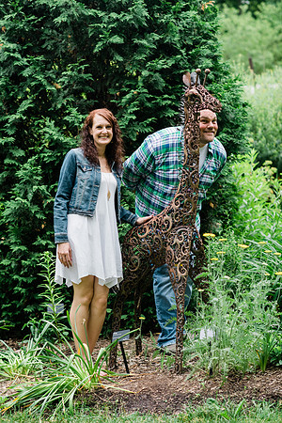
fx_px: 999
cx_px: 141
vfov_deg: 23.9
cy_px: 212
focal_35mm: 85
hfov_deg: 16.1
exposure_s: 1/160
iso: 640
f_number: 2.8
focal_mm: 85
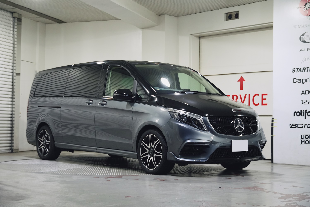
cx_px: 155
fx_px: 530
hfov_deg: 32.6
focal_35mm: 62
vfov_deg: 22.1
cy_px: 104
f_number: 5
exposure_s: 1/80
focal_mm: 41
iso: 1250
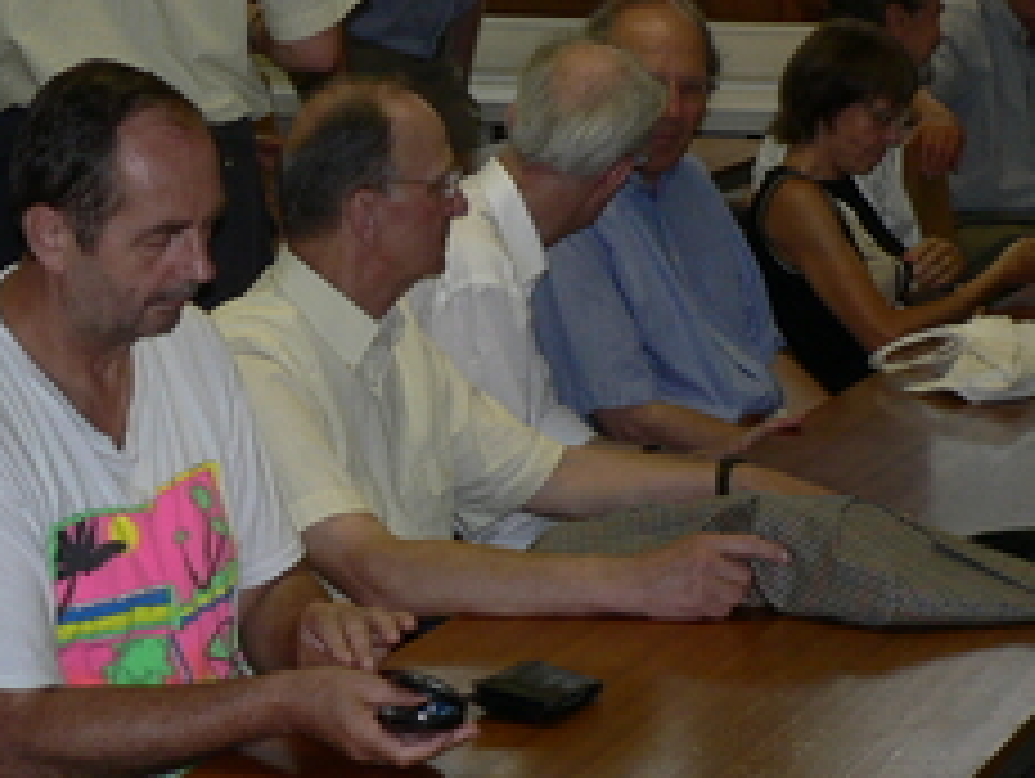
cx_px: 331
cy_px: 301
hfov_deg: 16.6
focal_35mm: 118
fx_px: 3532
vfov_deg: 12.6
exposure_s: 1/60
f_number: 2.8
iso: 150
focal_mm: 8.4
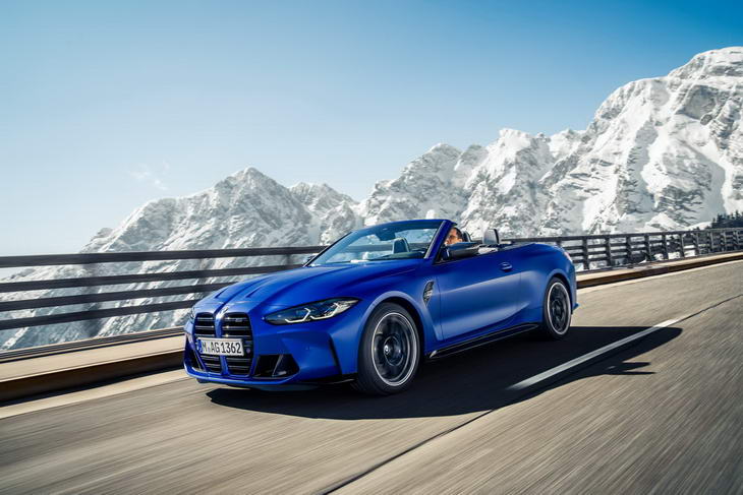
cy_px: 248
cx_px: 372
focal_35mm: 31
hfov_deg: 60.3
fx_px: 640
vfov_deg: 42.3
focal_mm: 31
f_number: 10
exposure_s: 1/40
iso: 100
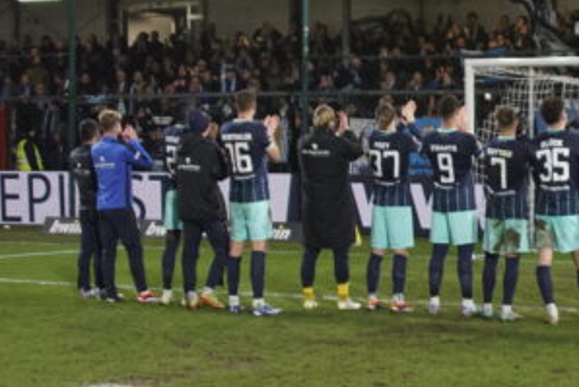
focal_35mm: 98
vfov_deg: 14.0
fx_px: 1577
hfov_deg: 19.7
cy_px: 158
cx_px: 674
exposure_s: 1/160
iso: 800
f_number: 4
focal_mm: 28
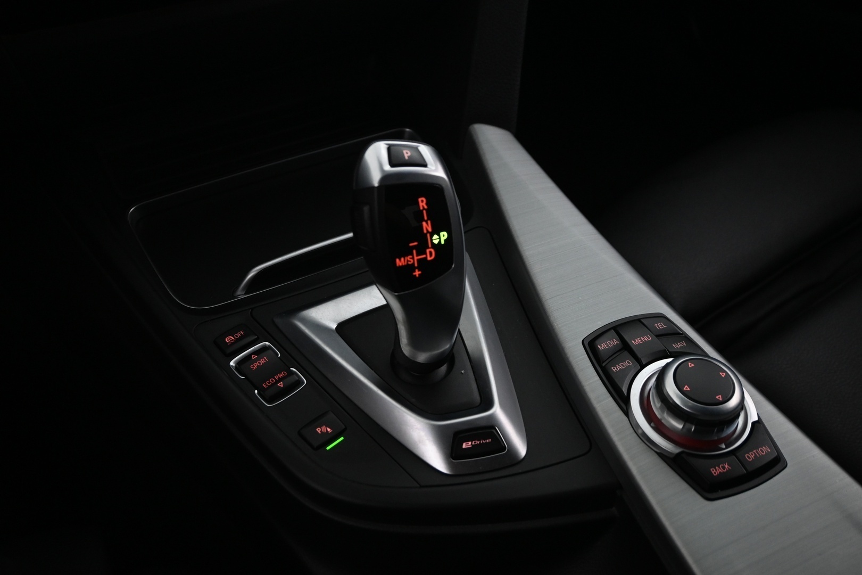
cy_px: 288
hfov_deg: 57.2
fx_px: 790
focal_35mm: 33
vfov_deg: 40.0
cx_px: 431
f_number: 4
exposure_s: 1/25
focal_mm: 22
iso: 1600
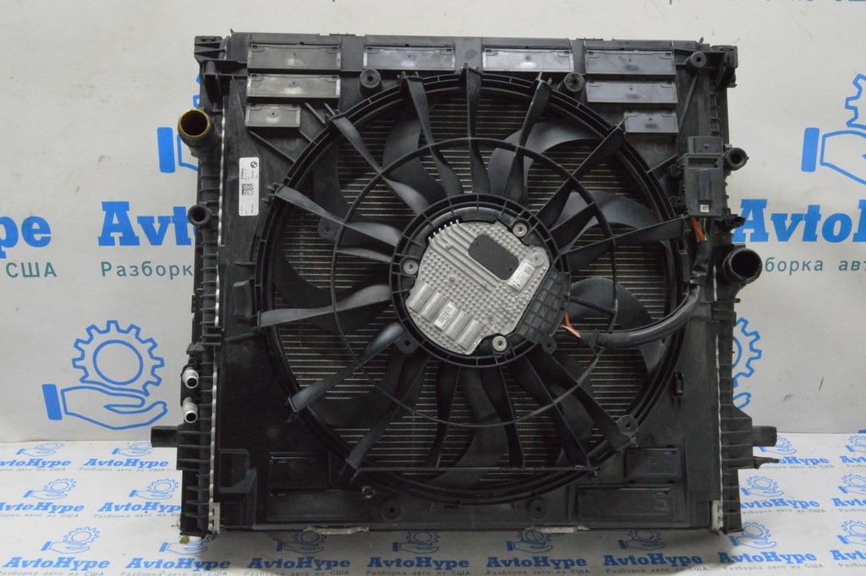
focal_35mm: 30
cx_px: 433
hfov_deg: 62.0
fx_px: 721
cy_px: 288
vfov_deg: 43.5
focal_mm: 20
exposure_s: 1/20
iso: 6400
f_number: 20
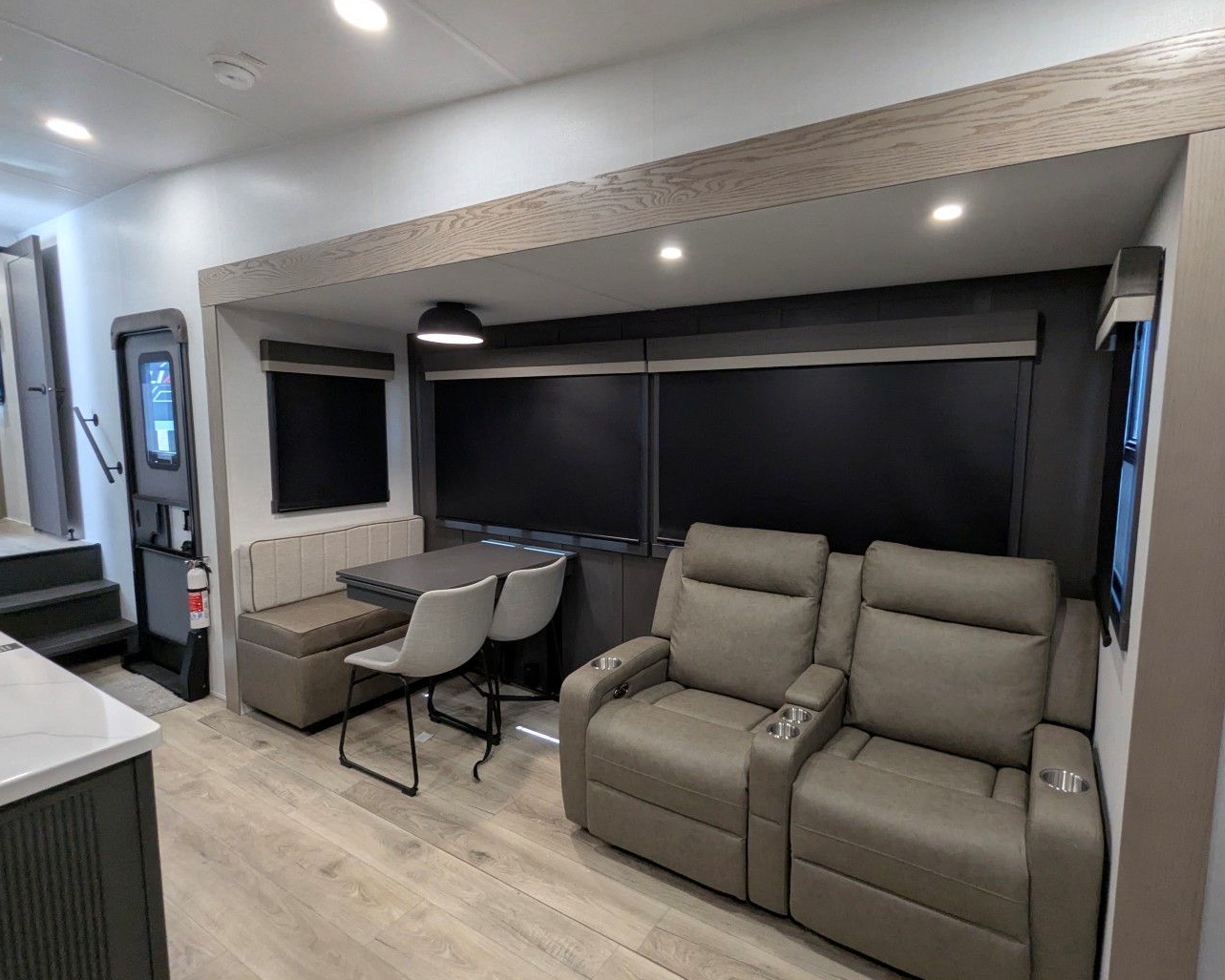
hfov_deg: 89.5
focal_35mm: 17
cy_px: 490
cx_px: 654
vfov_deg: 77.0
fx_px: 616
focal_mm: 2.35
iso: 219
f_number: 2.2
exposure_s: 1/76
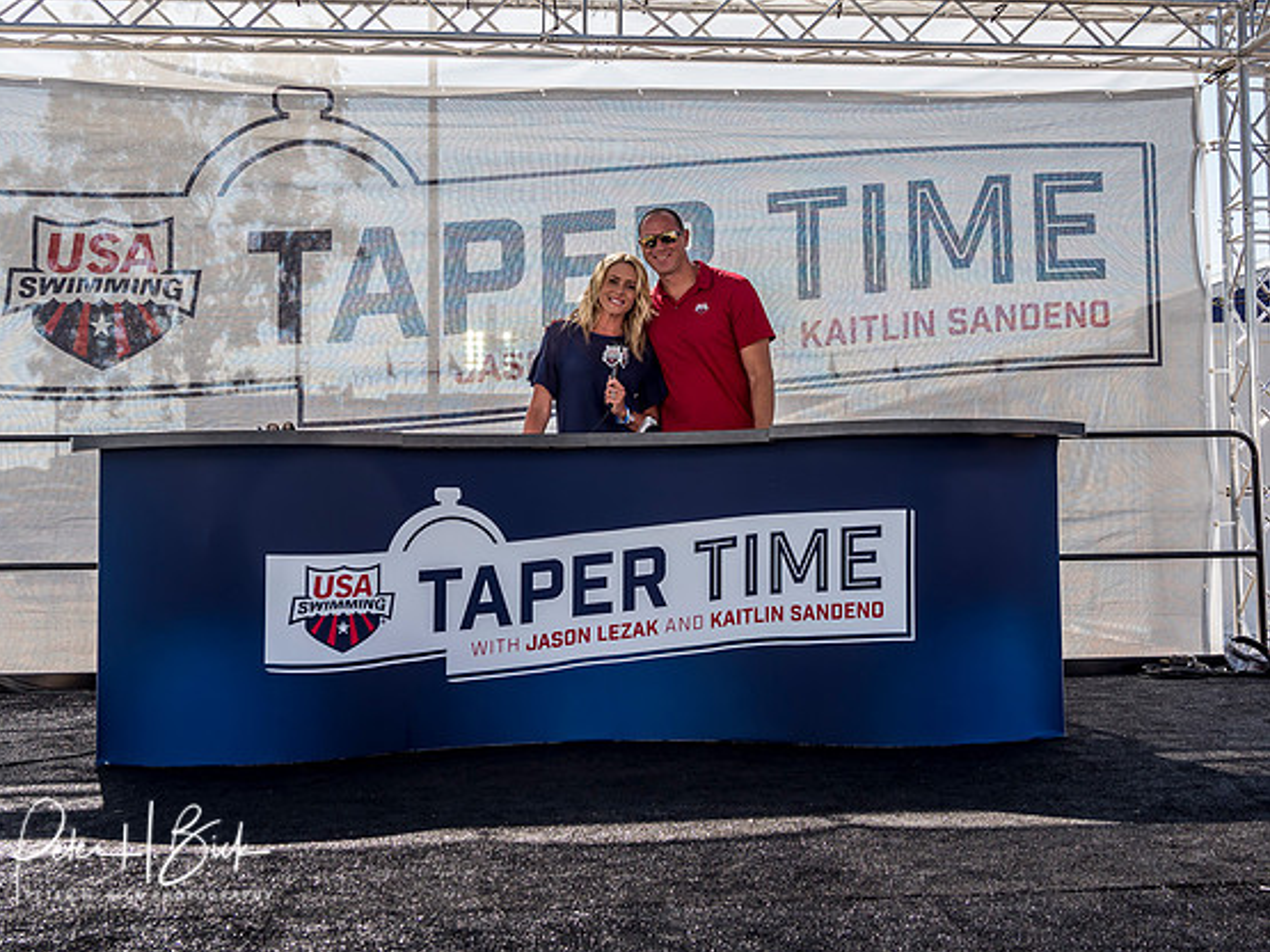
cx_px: 685
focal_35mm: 42
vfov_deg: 34.3
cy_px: 420
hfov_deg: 44.8
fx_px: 1541
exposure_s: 1/500
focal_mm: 18
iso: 200
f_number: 4.5
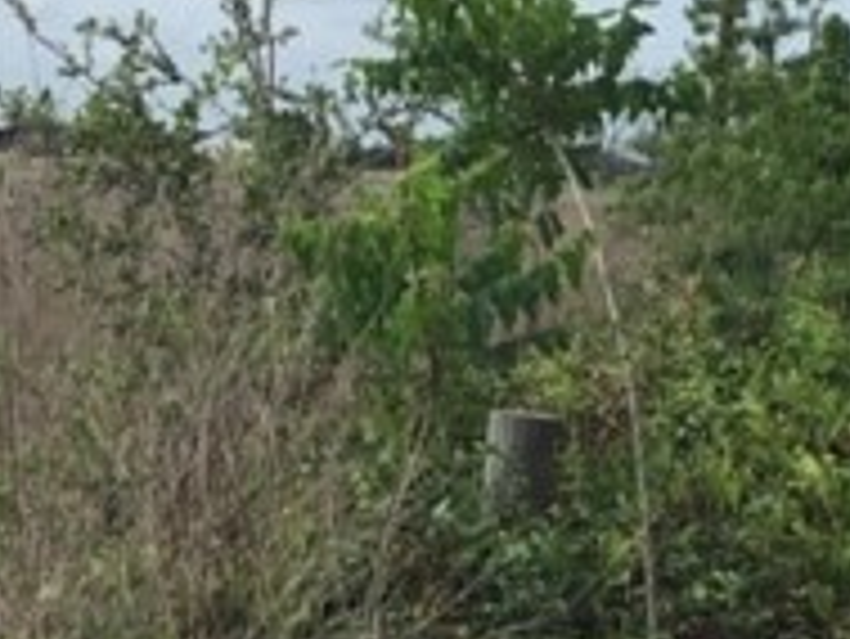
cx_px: 463
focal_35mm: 105
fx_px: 2580
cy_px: 328
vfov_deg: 14.1
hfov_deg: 18.7
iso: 25
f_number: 2.4
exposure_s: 1/1456
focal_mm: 3.3
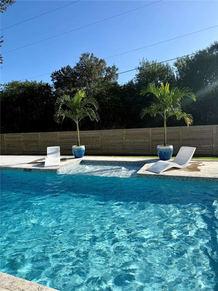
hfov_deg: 56.8
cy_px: 146
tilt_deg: -5.1
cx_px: 109
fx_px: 202
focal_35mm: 24
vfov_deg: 71.6
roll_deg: +2.6
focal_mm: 6.76
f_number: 1.78
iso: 80
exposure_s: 1/4167
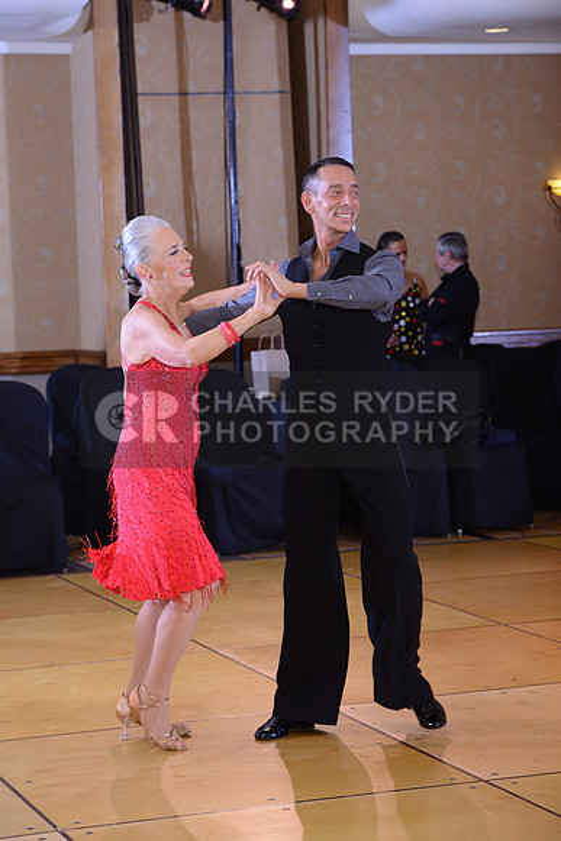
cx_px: 280
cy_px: 420
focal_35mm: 100
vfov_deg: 20.4
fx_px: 2336
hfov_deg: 13.7
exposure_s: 1/250
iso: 1600
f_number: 5.6
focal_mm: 100
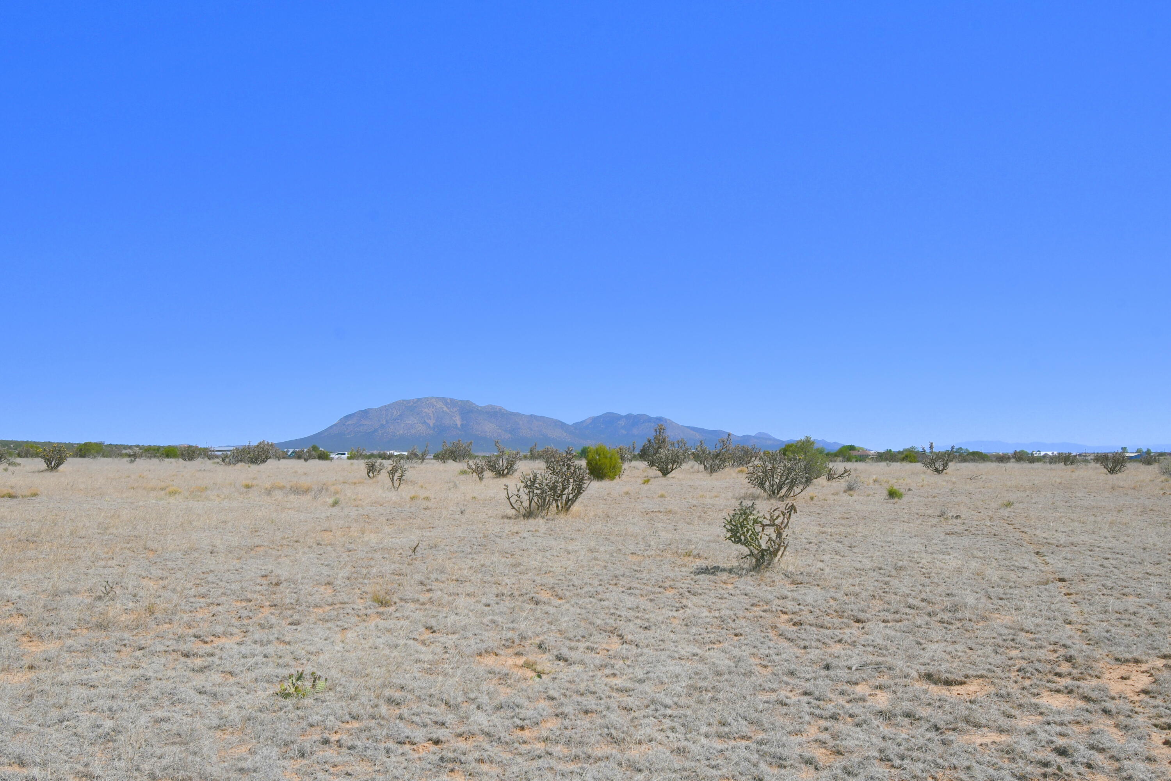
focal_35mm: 30
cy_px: 390
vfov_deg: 43.6
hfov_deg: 61.9
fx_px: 976
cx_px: 586
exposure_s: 1/400
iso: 100
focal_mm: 20
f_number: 10
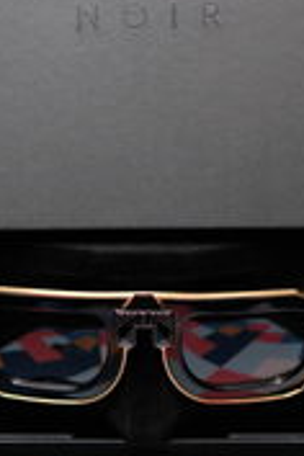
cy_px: 258
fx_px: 2824
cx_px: 148
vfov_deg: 9.2
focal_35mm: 223
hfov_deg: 6.2
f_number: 1.2
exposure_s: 1/640
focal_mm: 56
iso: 125
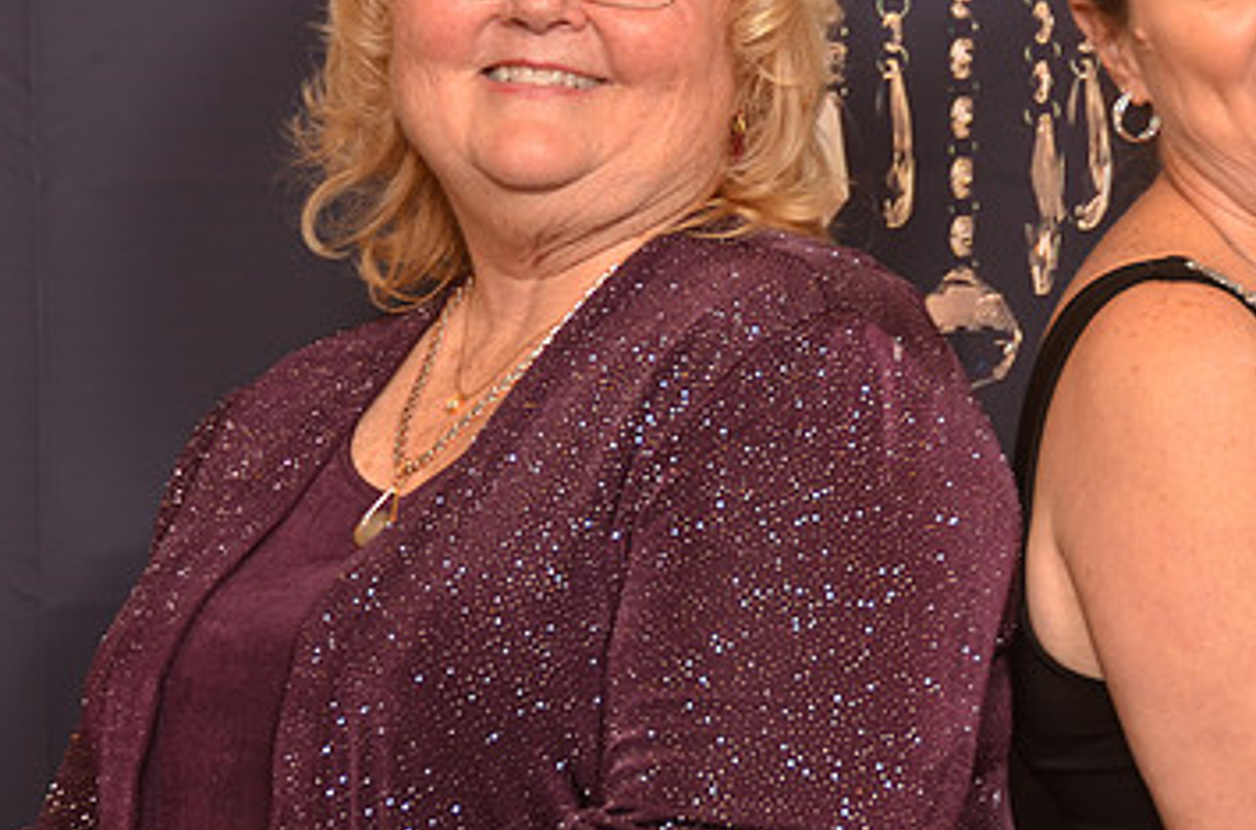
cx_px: 894
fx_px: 5561
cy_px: 195
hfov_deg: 12.9
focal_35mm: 160
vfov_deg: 8.5
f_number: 5.6
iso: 200
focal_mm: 65
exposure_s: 1/60
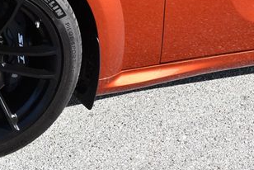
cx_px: 30
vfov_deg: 12.7
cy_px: 39
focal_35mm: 108
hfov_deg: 18.6
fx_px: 763
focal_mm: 26
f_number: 8
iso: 200
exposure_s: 1/250
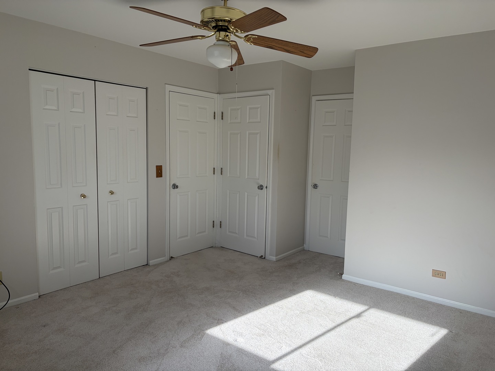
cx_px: 248
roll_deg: -1.2
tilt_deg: -6.3
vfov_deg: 53.1
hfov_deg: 67.3
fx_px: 372
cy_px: 186
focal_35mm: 26
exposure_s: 1/363
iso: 64
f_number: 1.6
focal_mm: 5.96
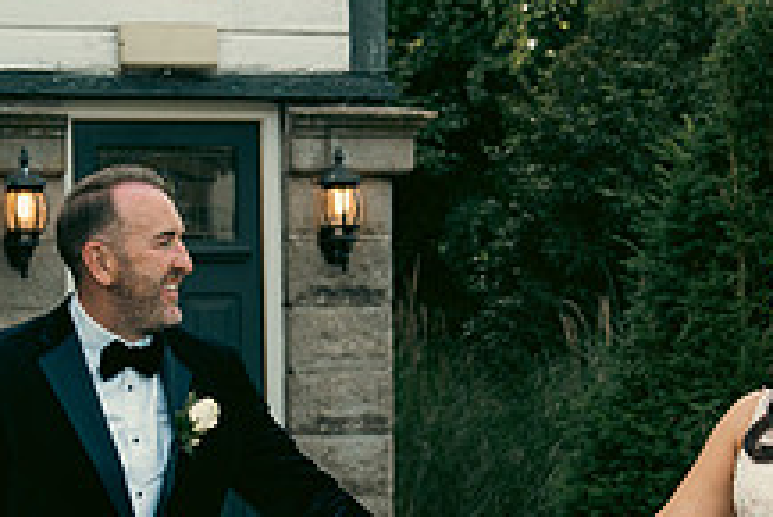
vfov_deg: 11.2
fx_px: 2578
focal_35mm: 120
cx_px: 424
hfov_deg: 17.0
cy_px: 636
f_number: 3.5
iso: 250
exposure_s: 1/500
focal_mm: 45
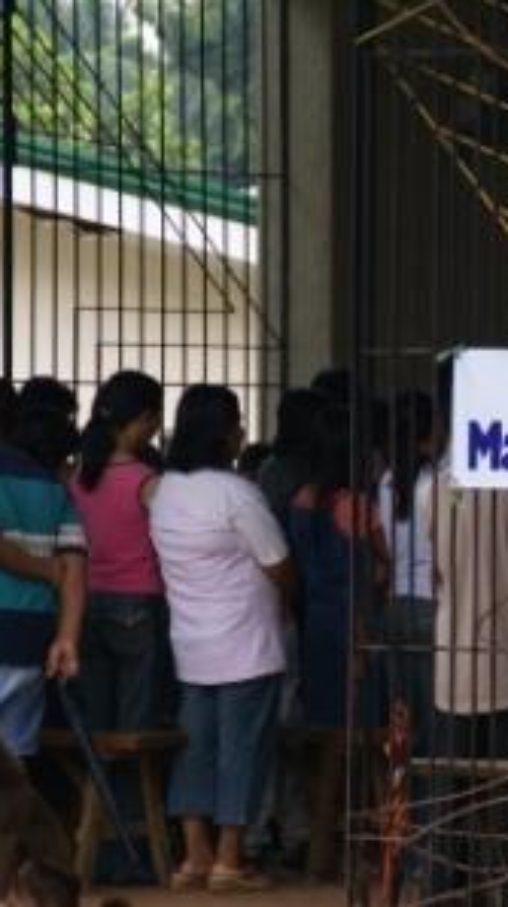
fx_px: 7397
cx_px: 578
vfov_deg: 7.0
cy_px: 454
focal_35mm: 308
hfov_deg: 3.9
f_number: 6.3
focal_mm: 130
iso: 320
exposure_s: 1/200
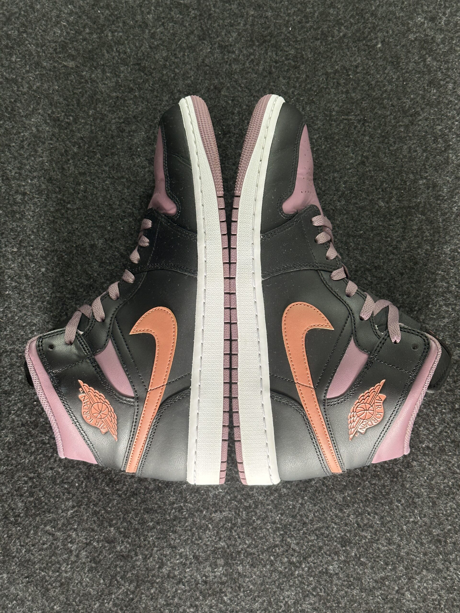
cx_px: 230
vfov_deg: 39.7
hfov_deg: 30.3
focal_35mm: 48
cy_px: 306
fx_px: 850
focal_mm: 6.86
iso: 200
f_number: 1.78
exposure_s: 1/50
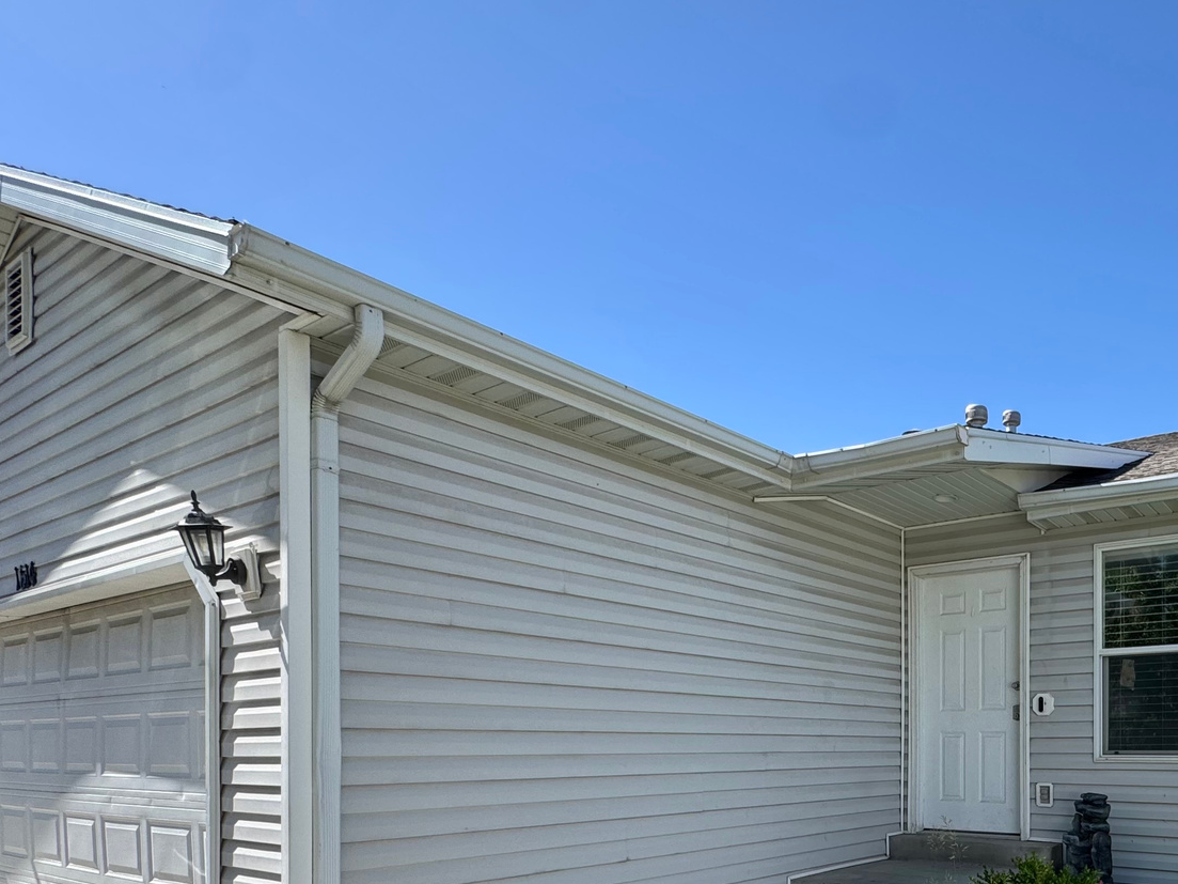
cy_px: 750
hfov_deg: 61.3
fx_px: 885
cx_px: 956
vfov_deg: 48.9
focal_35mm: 26
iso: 40
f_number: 2.2
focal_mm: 2.22
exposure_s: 1/707
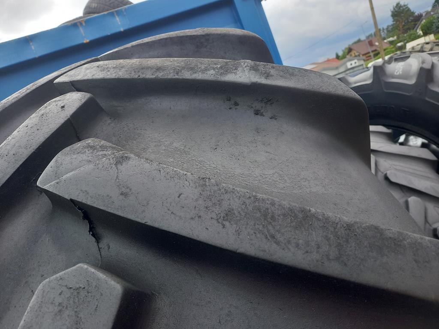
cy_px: 164
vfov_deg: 54.9
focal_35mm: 25
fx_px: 317
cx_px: 220
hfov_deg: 69.4
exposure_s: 1/189
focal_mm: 4.65
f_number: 1.8
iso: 50
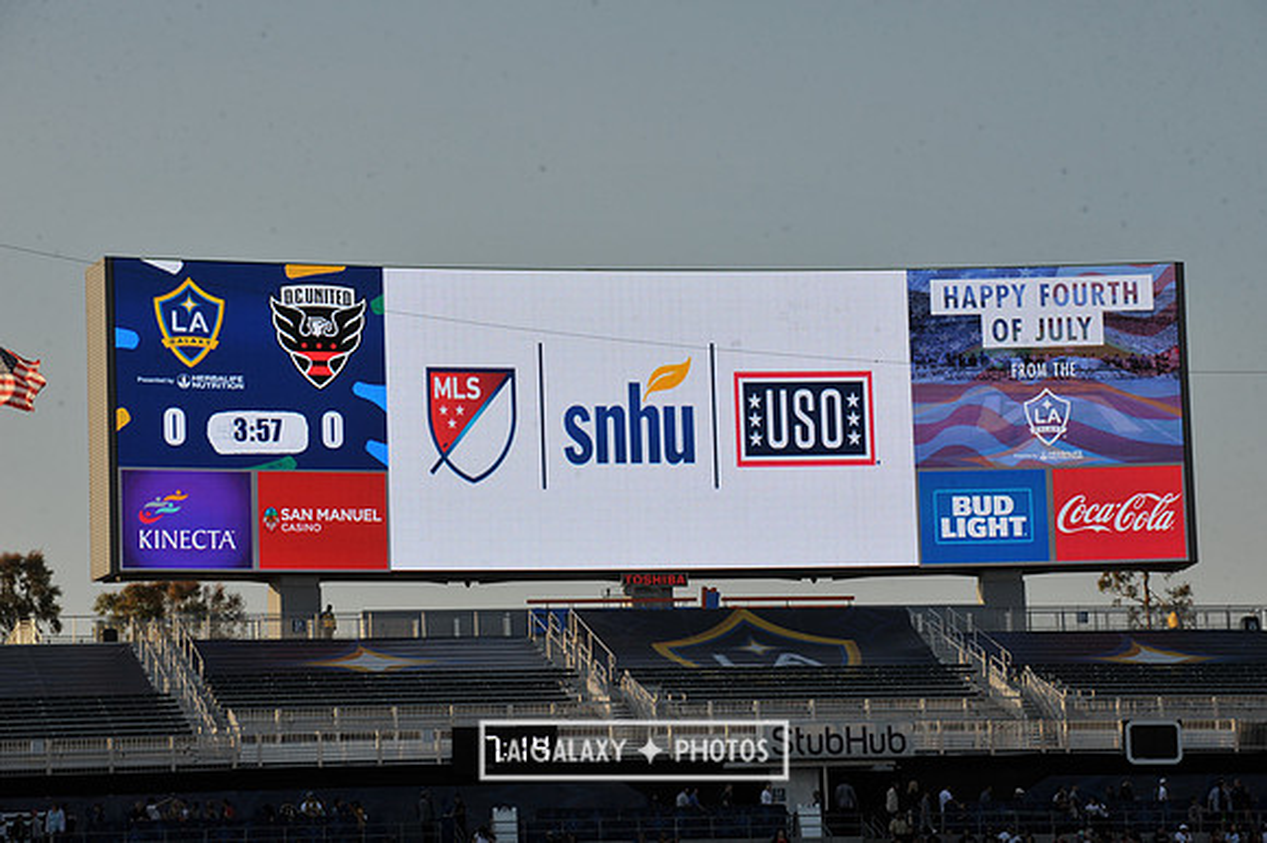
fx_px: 4748
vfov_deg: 10.1
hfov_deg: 15.2
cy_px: 422
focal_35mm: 135
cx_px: 634
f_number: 13
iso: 400
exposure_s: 1/640
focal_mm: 135
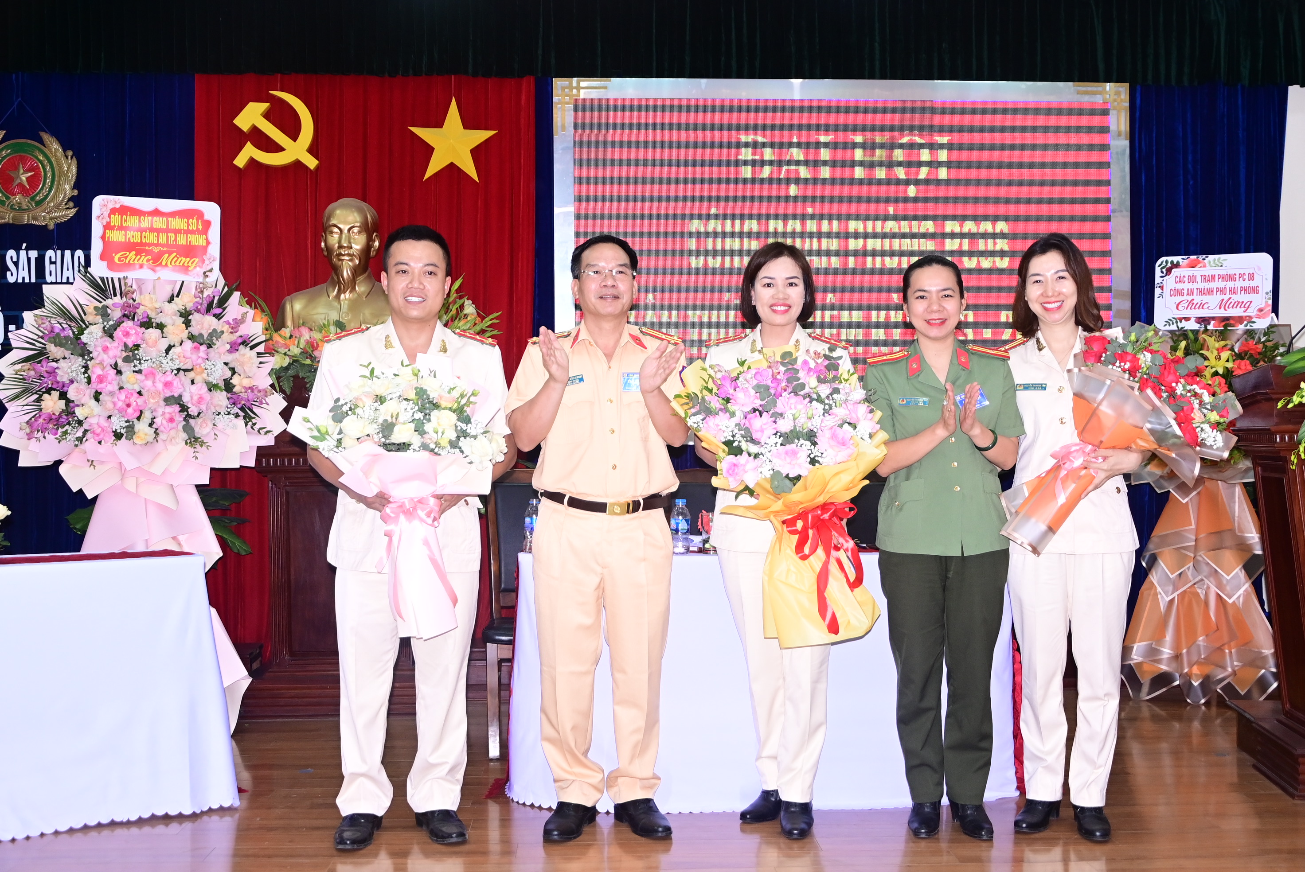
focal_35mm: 37
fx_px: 1342
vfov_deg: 36.0
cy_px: 436
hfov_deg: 51.9
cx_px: 652
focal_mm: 25
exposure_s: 1/200
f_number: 4
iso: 1000
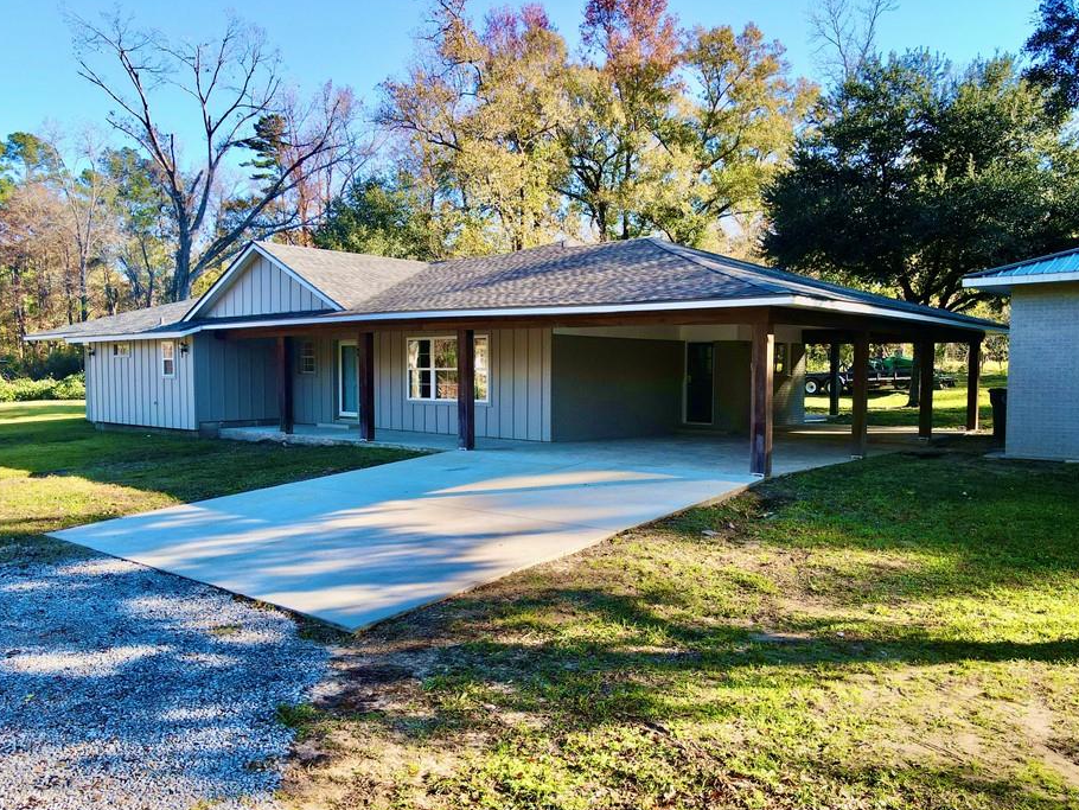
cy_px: 425
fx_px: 842
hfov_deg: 65.3
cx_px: 522
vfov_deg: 51.4
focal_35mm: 27
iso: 100
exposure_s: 1/160
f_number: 2.8
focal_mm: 4.5
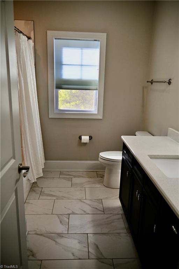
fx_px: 201
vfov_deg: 67.4
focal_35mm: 27
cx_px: 90
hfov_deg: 47.9
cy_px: 134
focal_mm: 18
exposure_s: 1/250
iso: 220
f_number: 4
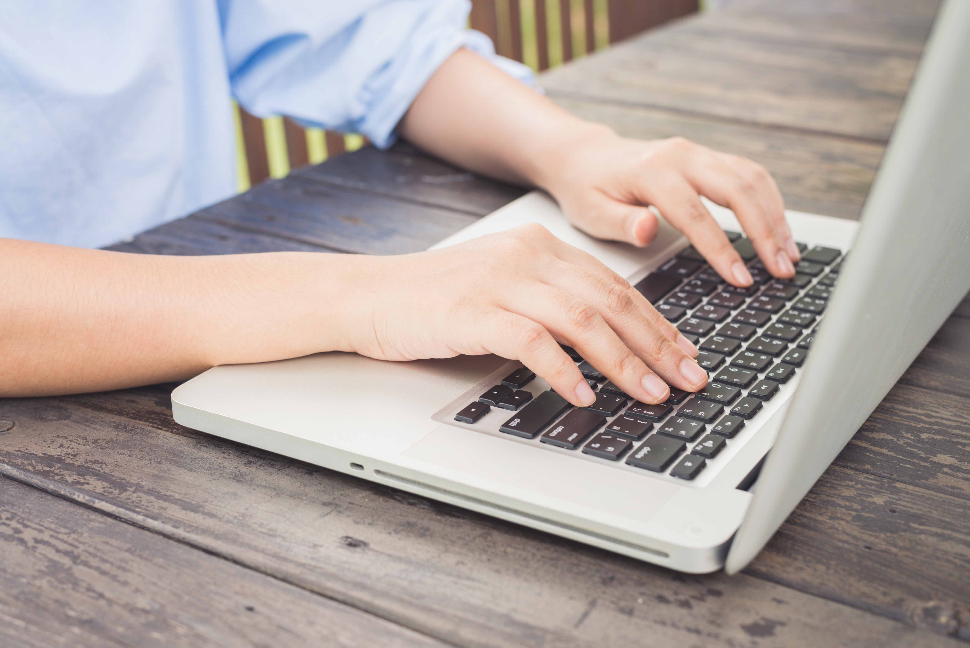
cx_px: 485
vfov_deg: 27.0
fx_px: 1348
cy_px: 324
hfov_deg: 39.6
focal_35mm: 50
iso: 320
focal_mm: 50
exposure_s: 1/160
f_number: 5.6
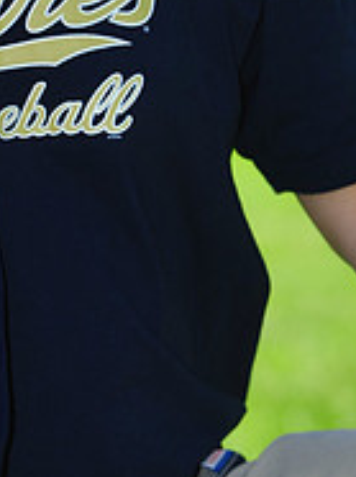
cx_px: -87
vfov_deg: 3.8
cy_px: -95
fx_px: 7216
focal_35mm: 525
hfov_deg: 2.8
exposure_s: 1/500
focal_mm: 175
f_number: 5.6
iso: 200
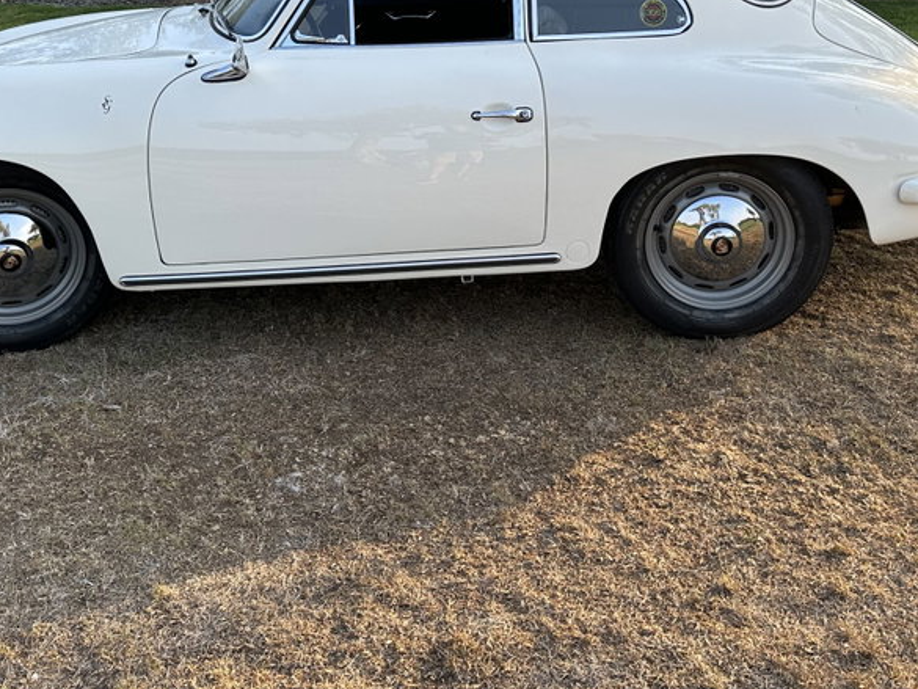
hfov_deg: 44.8
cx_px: 441
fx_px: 1114
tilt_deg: -15.1
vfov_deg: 33.9
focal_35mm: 42
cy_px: 198
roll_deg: +2.0
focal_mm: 6.86
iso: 80
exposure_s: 1/980
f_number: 1.78
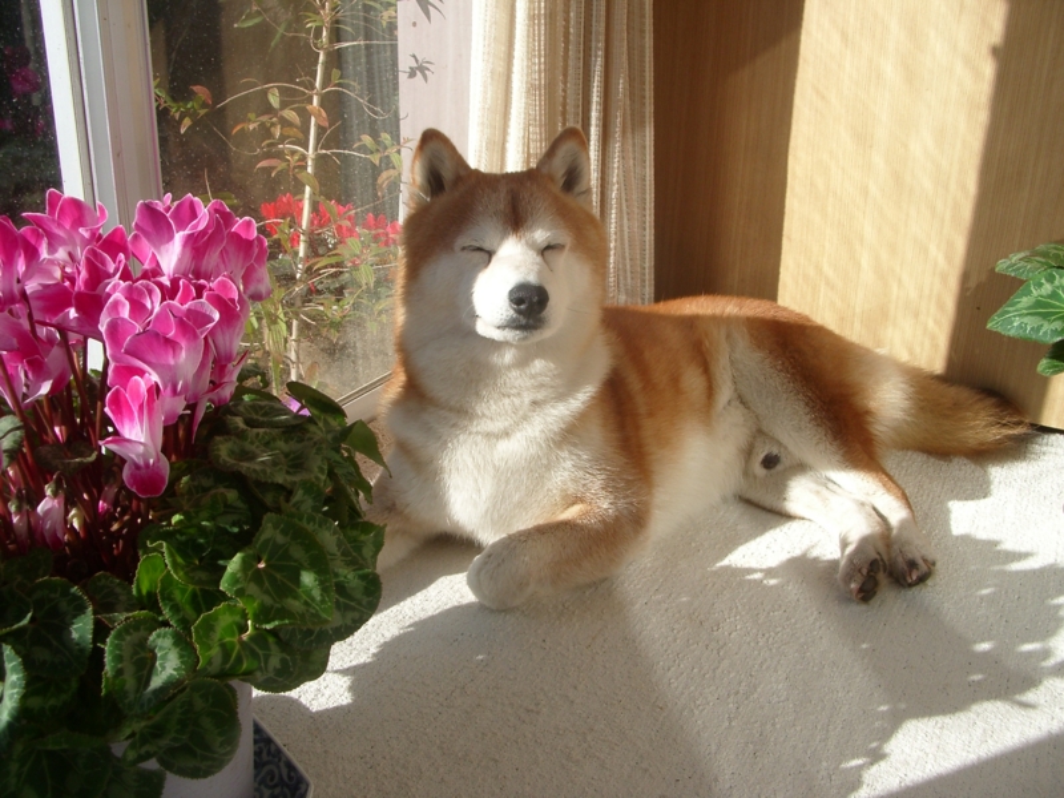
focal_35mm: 35
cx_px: 532
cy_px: 399
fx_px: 1076
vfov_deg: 40.7
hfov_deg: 52.6
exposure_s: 1/400
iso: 80
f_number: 4.3
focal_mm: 5.8
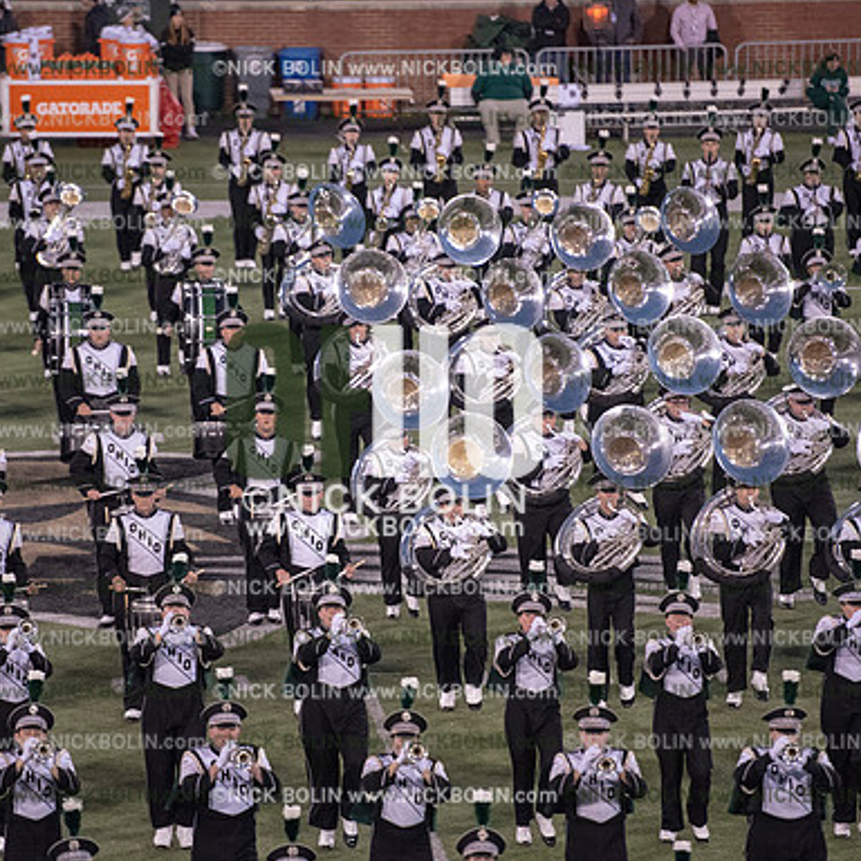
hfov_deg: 6.8
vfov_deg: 6.8
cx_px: 383
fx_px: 7232
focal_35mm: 257
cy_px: 432
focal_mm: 200
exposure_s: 1/1250
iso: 5000
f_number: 3.2
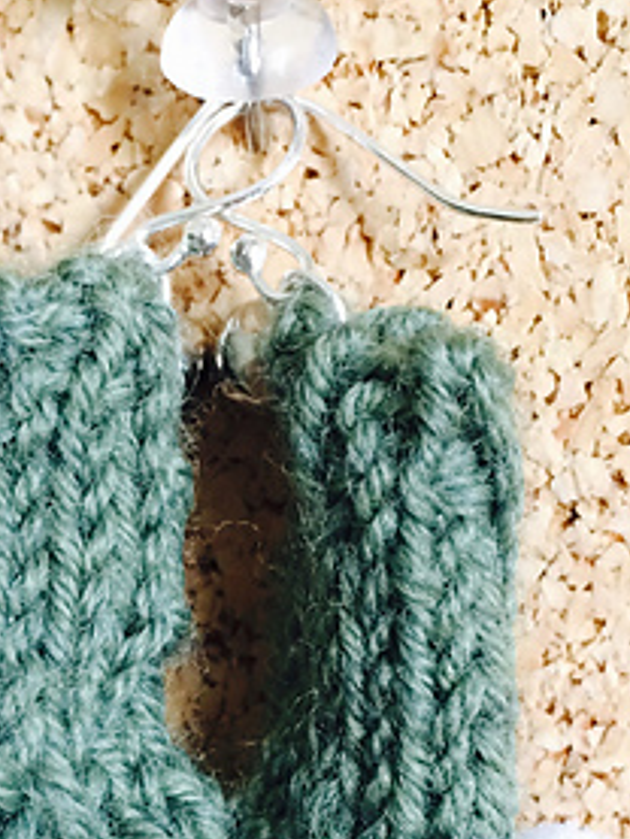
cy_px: 609
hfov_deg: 21.8
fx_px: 1625
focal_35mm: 67
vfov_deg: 28.6
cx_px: 194
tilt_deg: -5.7
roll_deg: +1.5
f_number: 2.2
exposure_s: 1/30
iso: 250
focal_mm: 4.15
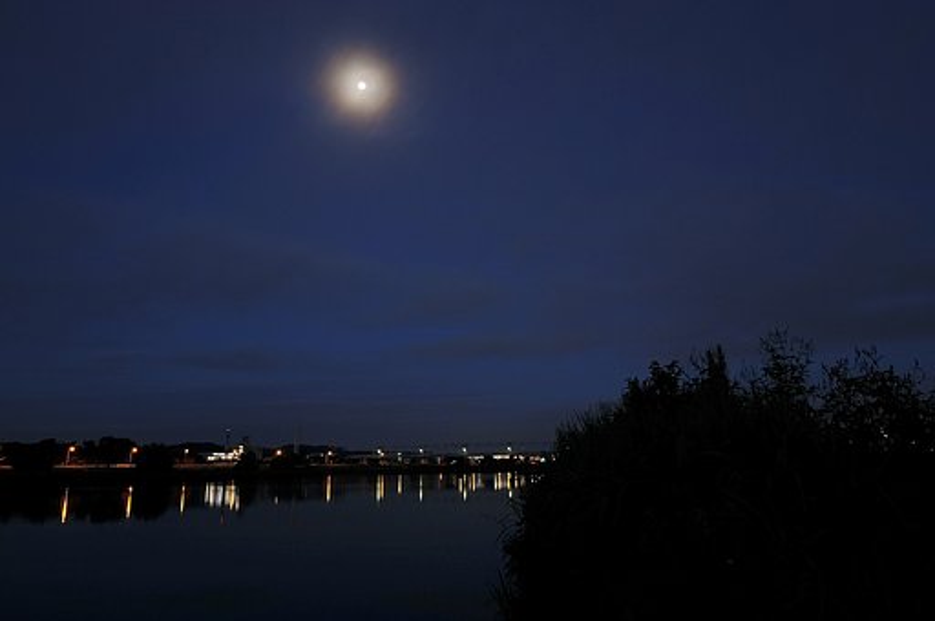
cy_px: 310
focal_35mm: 24
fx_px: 623
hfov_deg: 73.8
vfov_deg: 53.0
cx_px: 468
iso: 200
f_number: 8
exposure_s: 2
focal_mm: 16
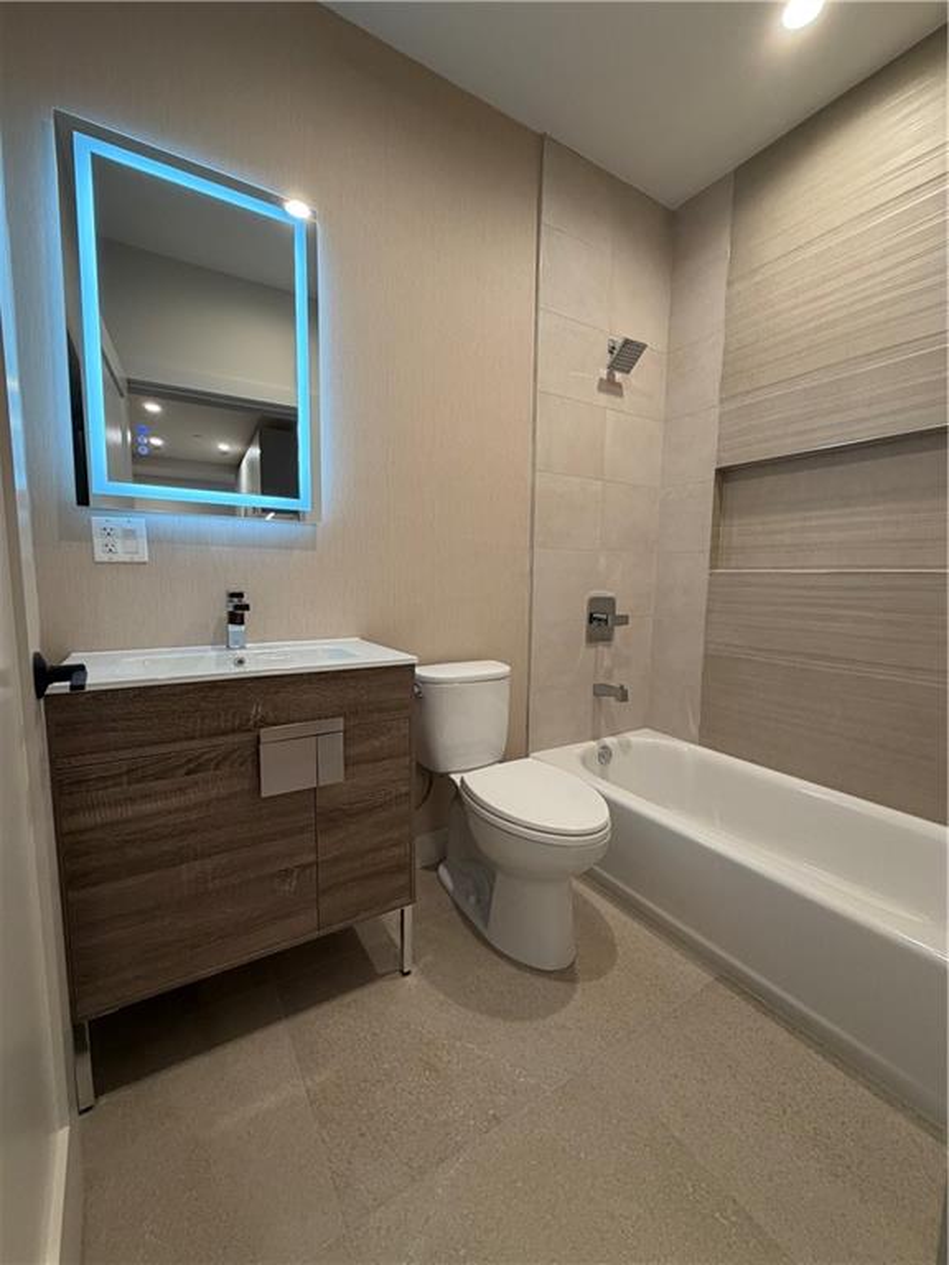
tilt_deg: -6.1
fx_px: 512
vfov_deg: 102.1
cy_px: 632
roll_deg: -1.1
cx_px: 474
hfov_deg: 85.7
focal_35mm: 14
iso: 320
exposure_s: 1/120
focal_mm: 2.22
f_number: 2.2
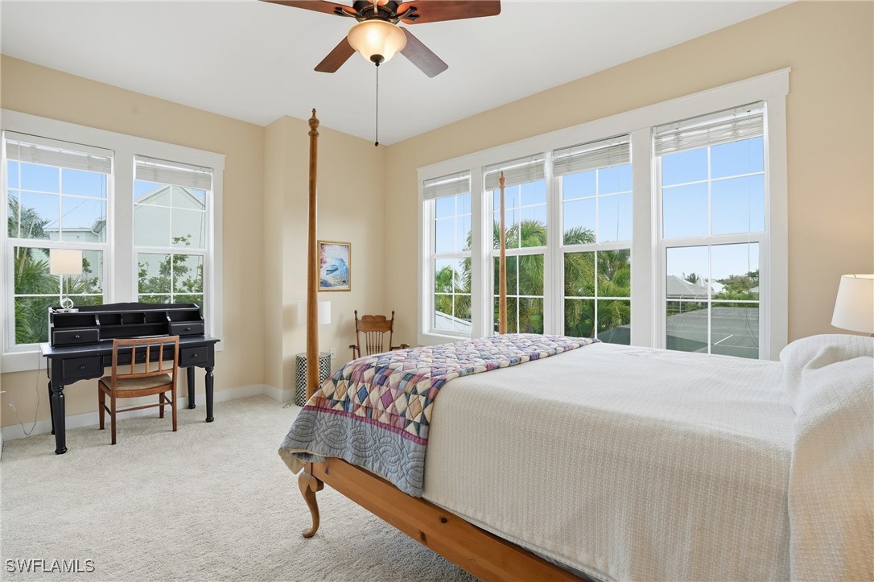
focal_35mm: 16
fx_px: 388
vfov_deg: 73.7
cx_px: 437
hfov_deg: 96.8
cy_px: 291
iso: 200
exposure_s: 1/100
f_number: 9
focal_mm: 16
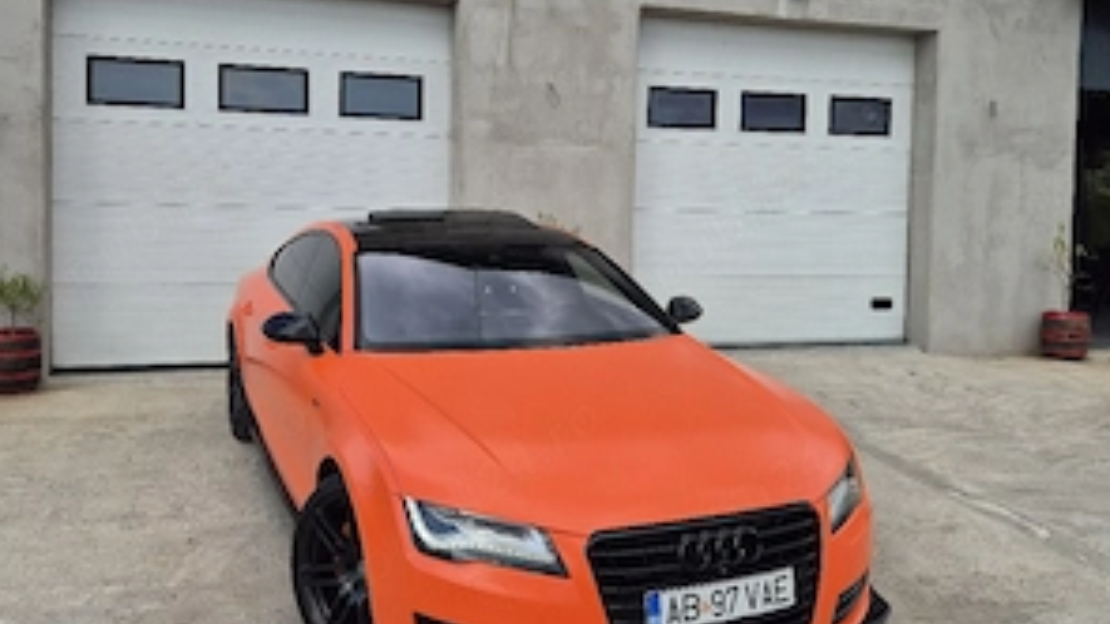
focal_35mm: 34
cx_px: 553
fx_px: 1001
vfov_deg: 34.5
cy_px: 244
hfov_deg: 58.0
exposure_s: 1/1667
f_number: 1.8
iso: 25
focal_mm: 5.4
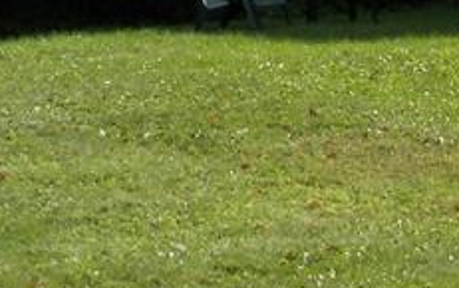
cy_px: -290
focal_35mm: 169
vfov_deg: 7.5
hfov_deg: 12.2
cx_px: 495
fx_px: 2117
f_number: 4
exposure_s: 1/640
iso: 50
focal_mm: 6
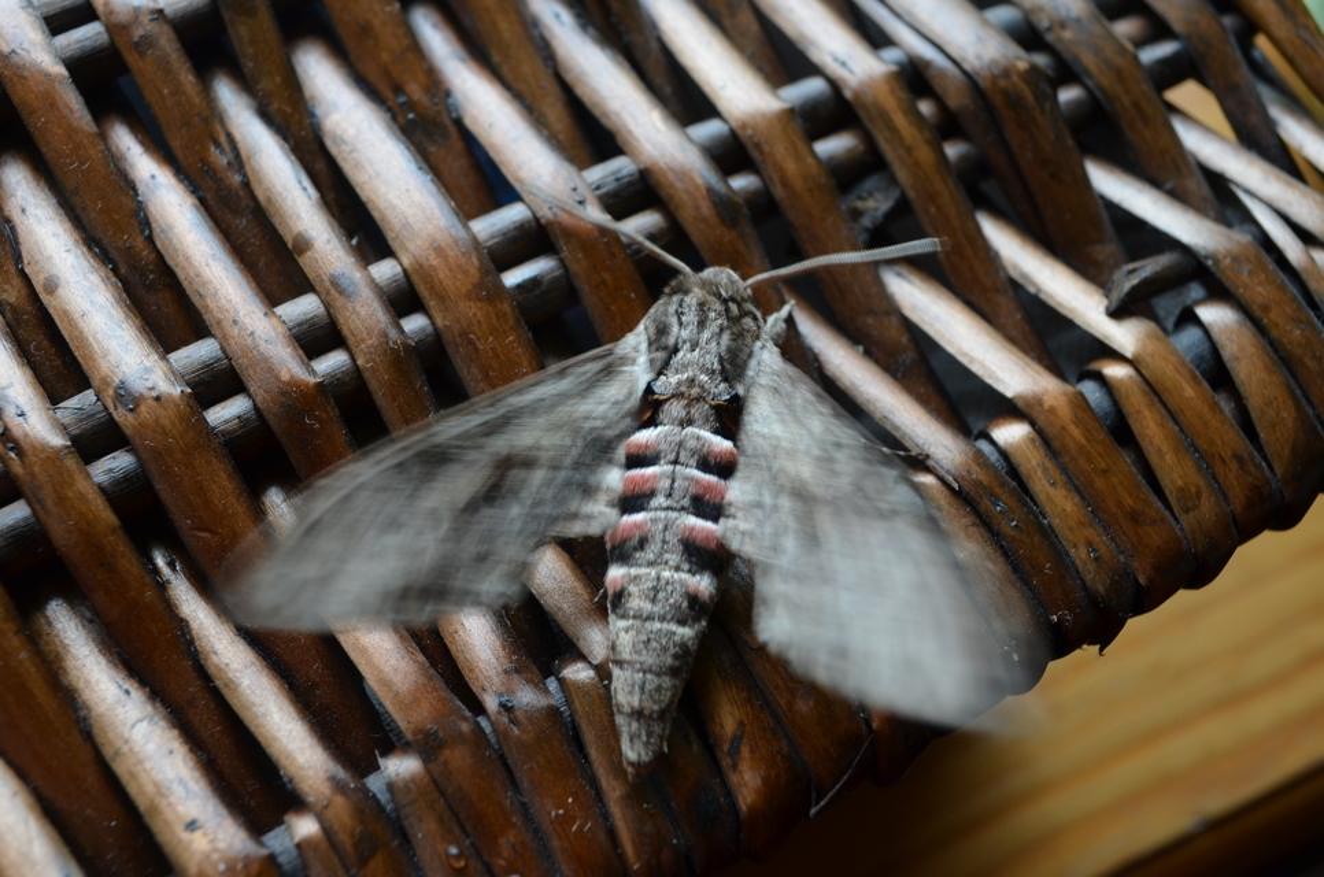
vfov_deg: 28.0
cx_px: 662
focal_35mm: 48
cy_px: 438
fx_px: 1762
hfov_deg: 41.2
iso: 400
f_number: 8
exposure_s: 1/60
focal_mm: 32
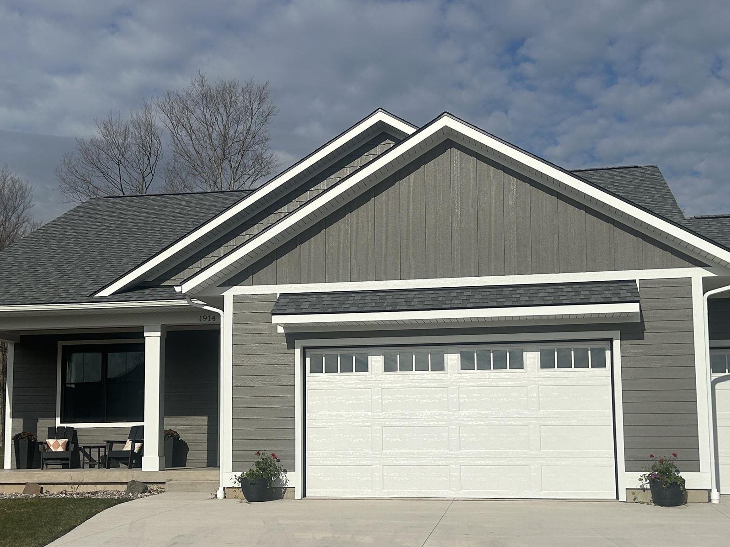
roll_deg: +0.6
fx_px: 1055
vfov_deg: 29.0
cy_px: 337
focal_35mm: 50
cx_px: 338
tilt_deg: +6.0
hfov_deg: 38.2
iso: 50
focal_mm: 5.7
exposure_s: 1/14286
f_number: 1.5
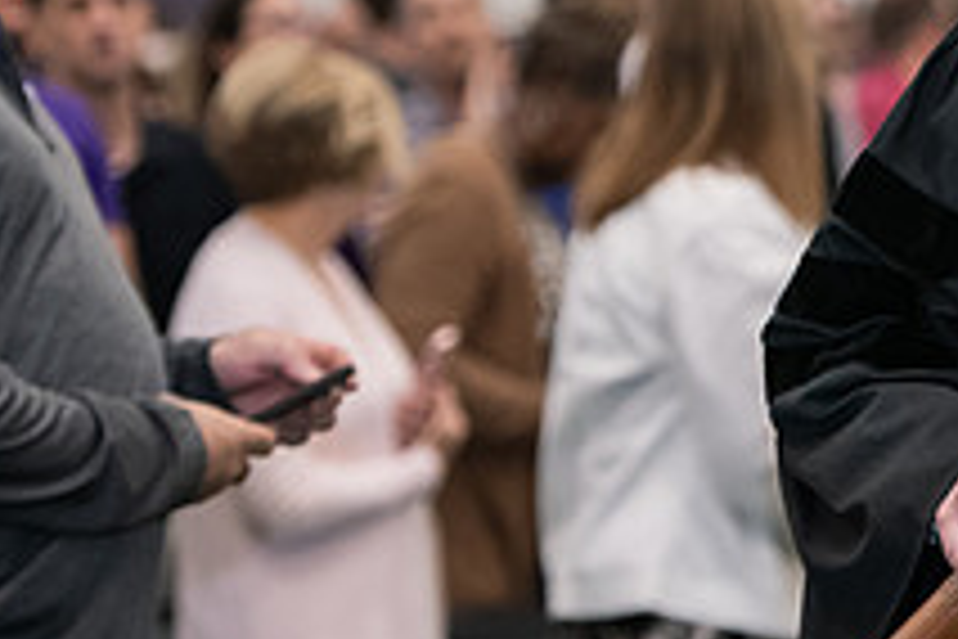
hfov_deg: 6.3
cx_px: 1219
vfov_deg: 4.2
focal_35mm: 327
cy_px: -52
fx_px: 8701
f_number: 3.2
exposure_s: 1/200
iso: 2000
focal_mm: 120
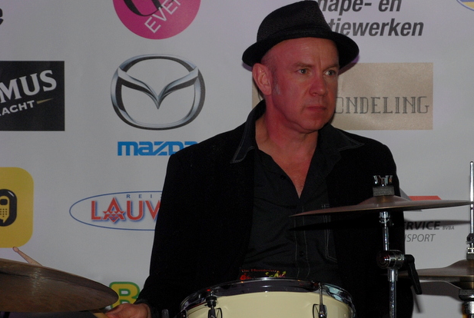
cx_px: 269
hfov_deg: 14.6
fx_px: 1847
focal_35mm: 140
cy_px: 178
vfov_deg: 9.8
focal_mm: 80
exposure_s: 1/60
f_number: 5.6
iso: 320
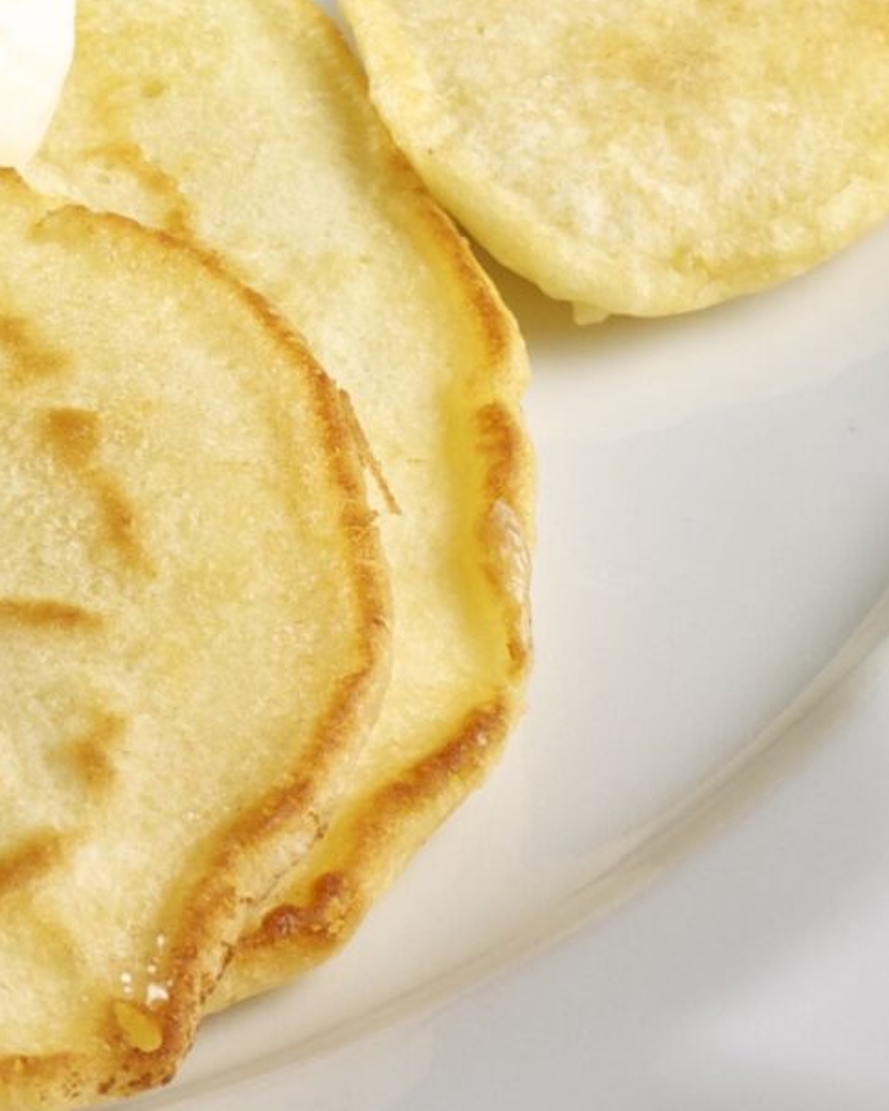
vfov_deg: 7.7
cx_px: -421
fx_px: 8222
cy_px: 85
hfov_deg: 6.1
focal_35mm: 250
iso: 100
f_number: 13
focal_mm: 42
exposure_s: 1.6
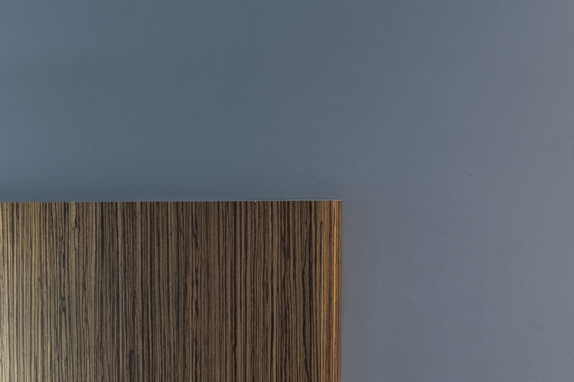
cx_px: 246
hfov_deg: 11.8
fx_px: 2774
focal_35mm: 174
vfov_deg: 7.5
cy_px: 787
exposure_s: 1/5
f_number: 8
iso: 400
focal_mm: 31
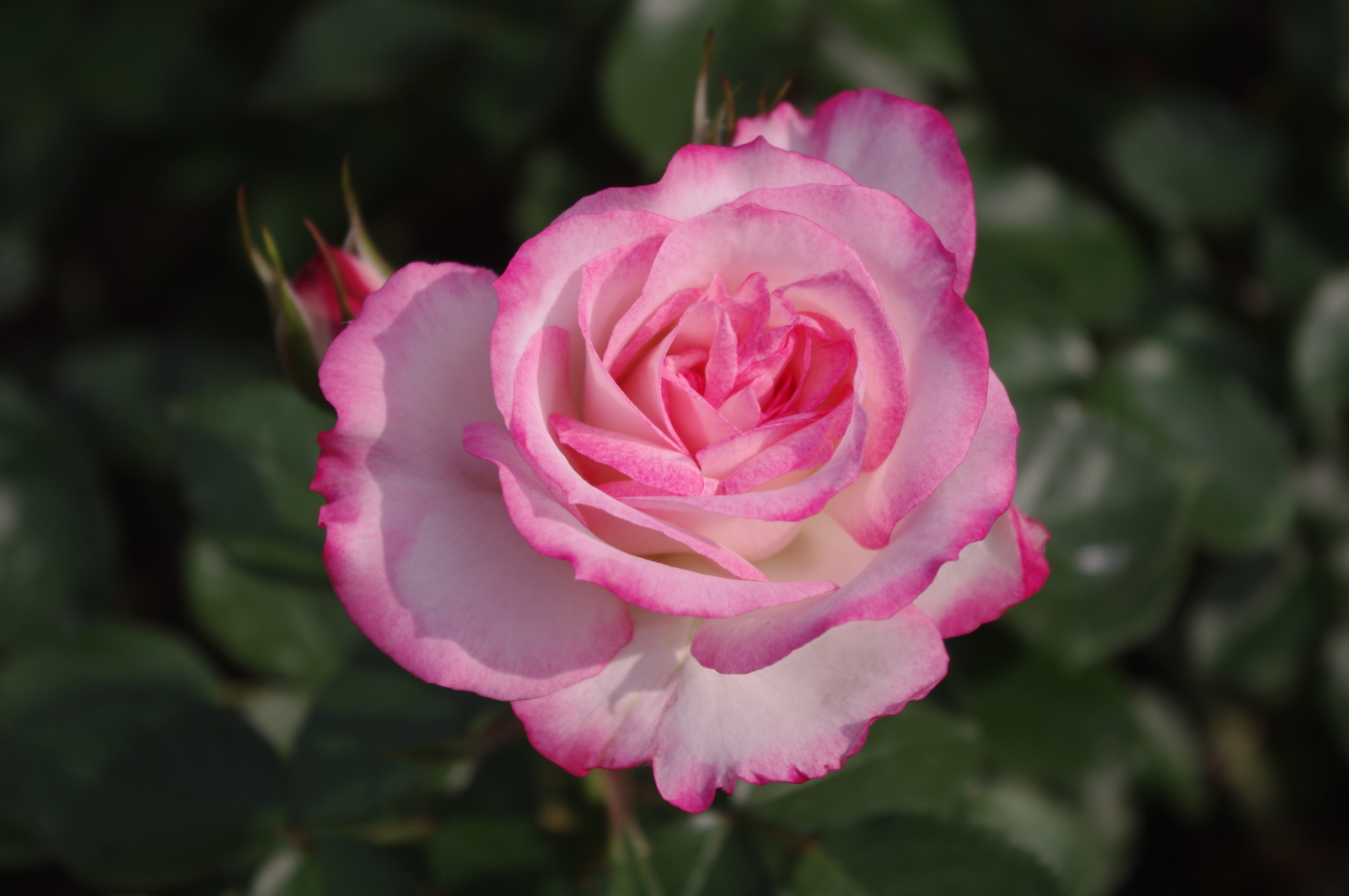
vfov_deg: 16.6
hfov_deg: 24.8
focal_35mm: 82
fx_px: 3069
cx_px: 674
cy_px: 448
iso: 200
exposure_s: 1/800
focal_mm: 55
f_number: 7.1
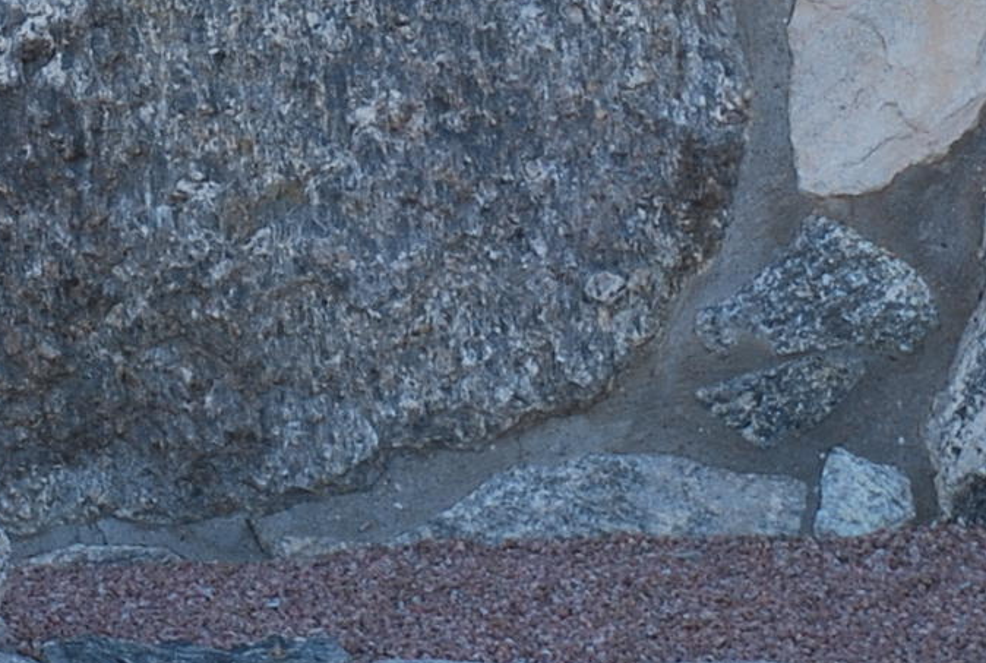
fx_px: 9198
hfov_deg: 6.1
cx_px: -148
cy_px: -294
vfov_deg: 4.1
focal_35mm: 335
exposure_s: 1/125
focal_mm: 52
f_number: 5.6
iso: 100
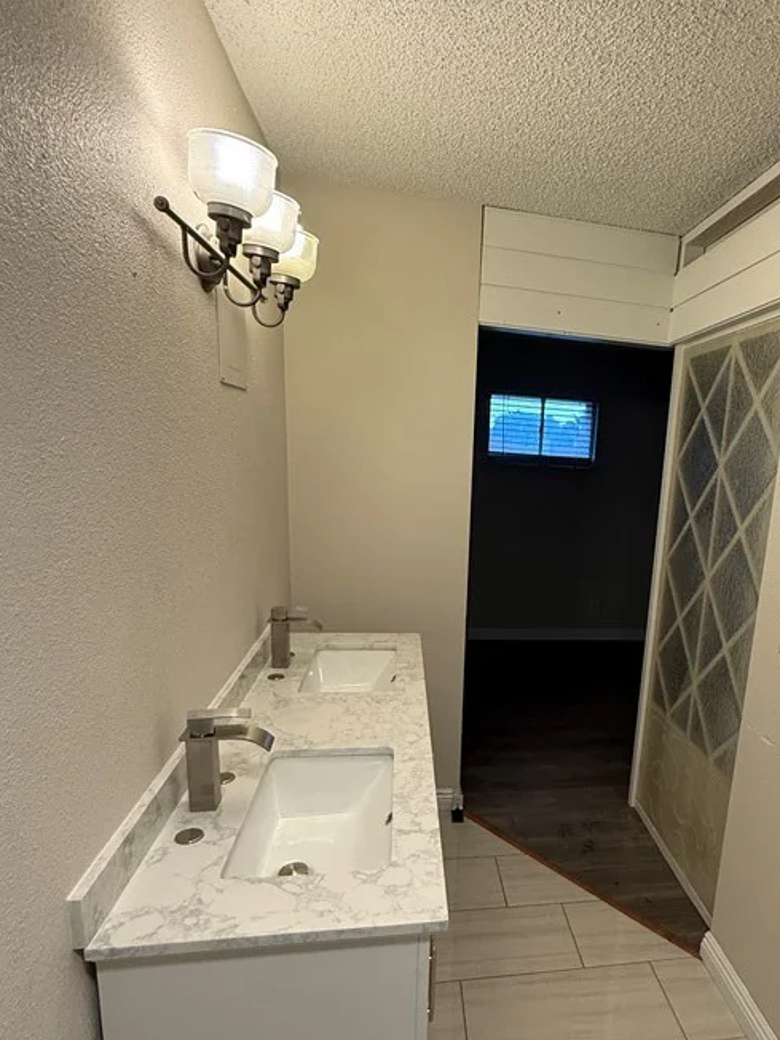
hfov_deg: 59.4
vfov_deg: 75.8
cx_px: 531
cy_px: 606
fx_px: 661
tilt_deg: -12.6
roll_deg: -4.2
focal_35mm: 22
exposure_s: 1/120
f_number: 2.2
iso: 250
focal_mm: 2.22
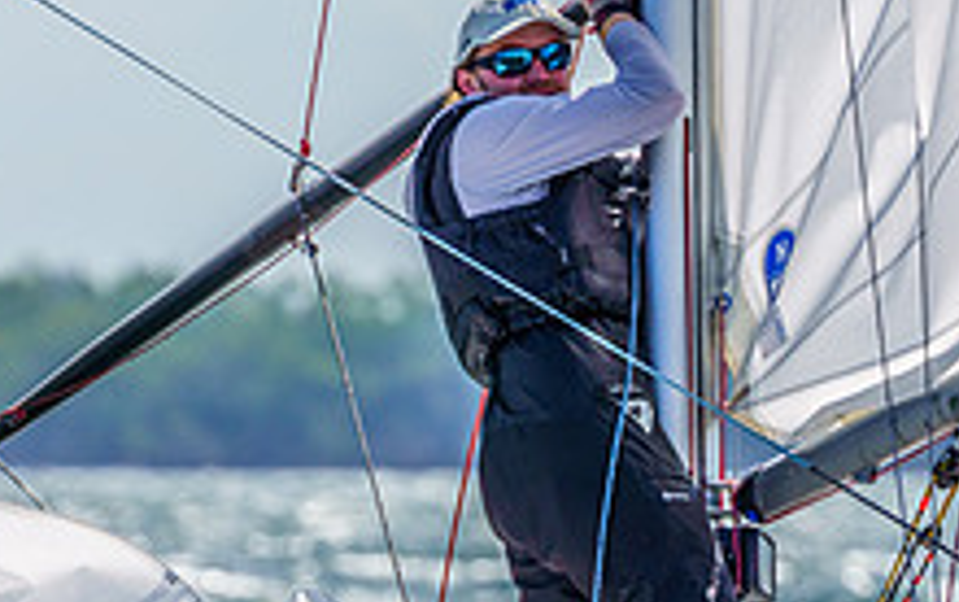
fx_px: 25325
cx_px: 153
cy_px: 543
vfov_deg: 1.4
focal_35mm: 968
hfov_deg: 2.2
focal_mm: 330
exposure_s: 1/1000
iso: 160
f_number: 8
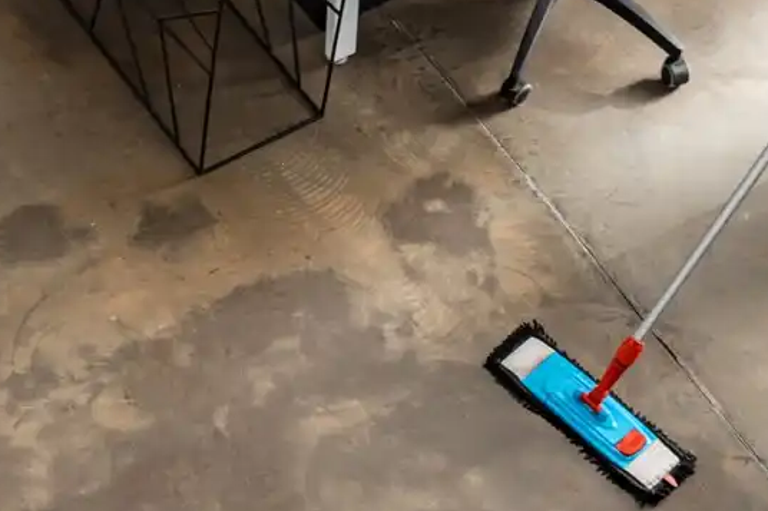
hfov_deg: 18.1
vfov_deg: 11.9
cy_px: 683
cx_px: 130
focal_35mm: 112
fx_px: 2388
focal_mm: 30
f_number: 3.5
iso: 160
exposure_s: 1/200
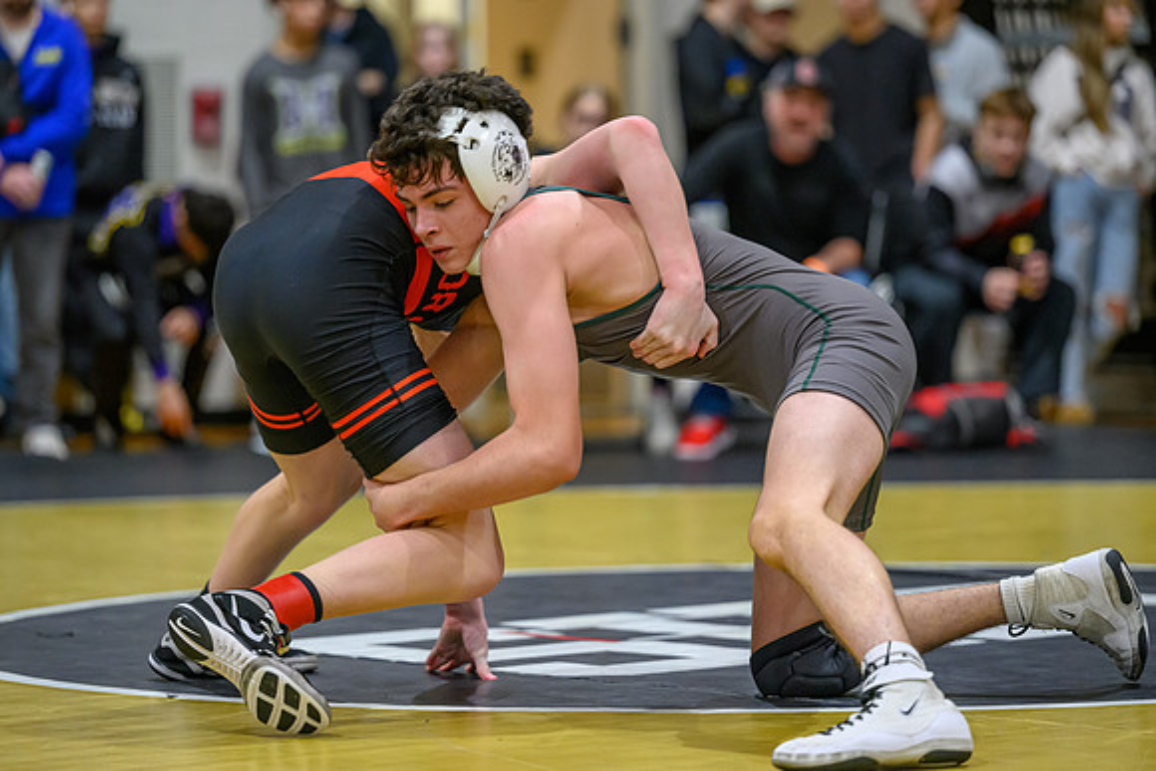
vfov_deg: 9.3
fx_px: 4764
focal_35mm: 148
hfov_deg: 13.8
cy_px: 354
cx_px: 555
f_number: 2.8
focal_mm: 135
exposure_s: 1/320
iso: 4000
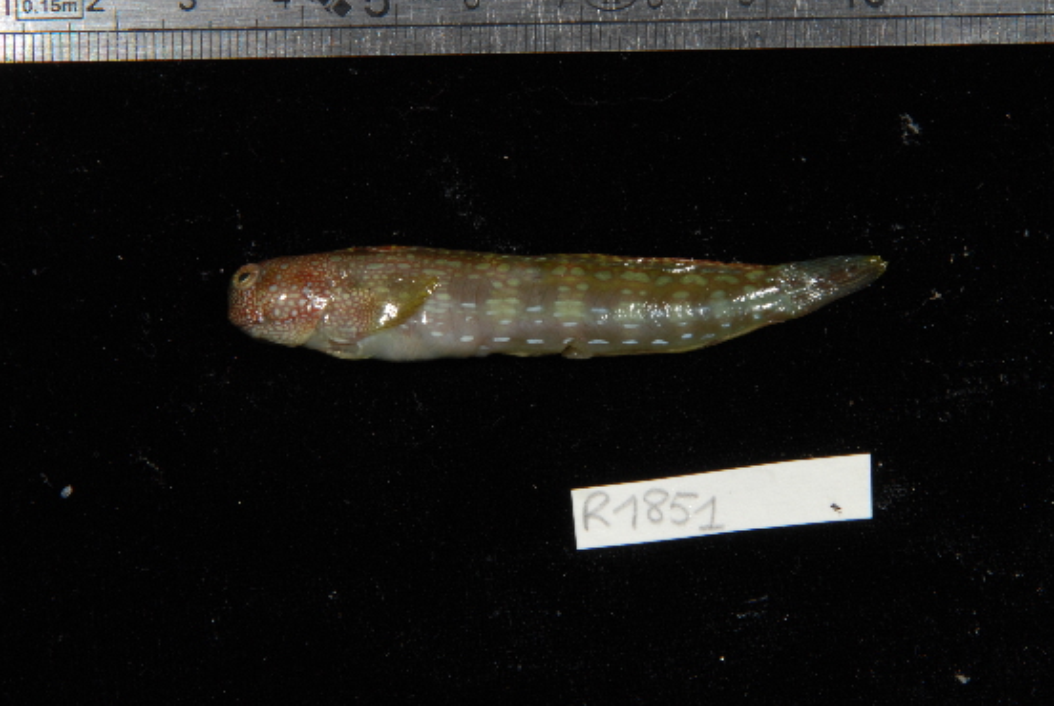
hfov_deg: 13.9
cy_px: 324
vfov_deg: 9.3
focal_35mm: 148
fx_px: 4328
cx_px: 589
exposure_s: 1/60
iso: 200
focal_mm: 85
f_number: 22
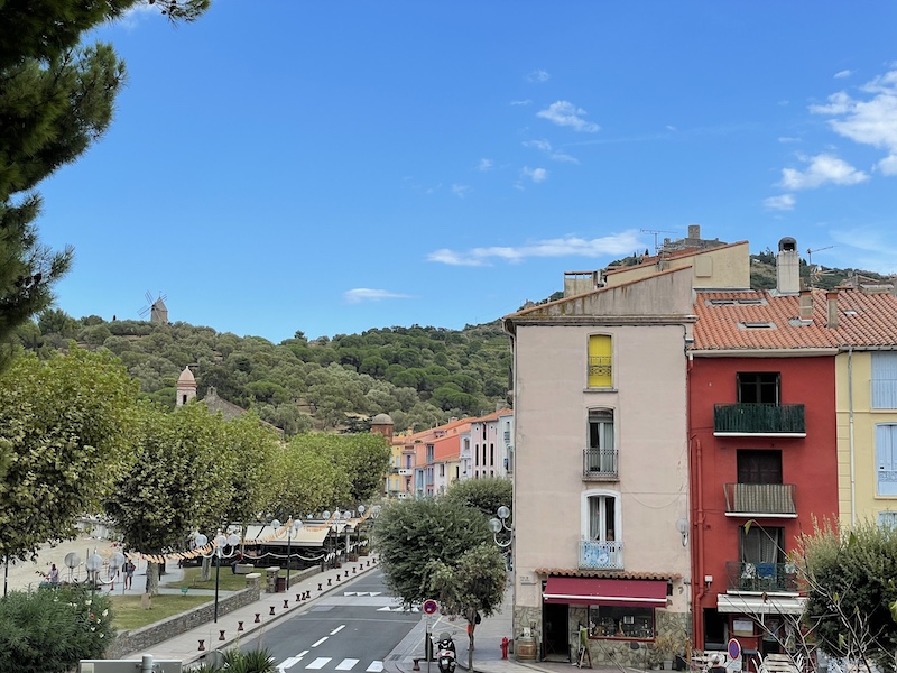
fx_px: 1347
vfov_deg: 28.0
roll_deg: -0.5
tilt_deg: +5.5
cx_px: 448
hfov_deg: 36.8
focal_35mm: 52
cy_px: 336
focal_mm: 6
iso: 25
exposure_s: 1/1170
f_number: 2
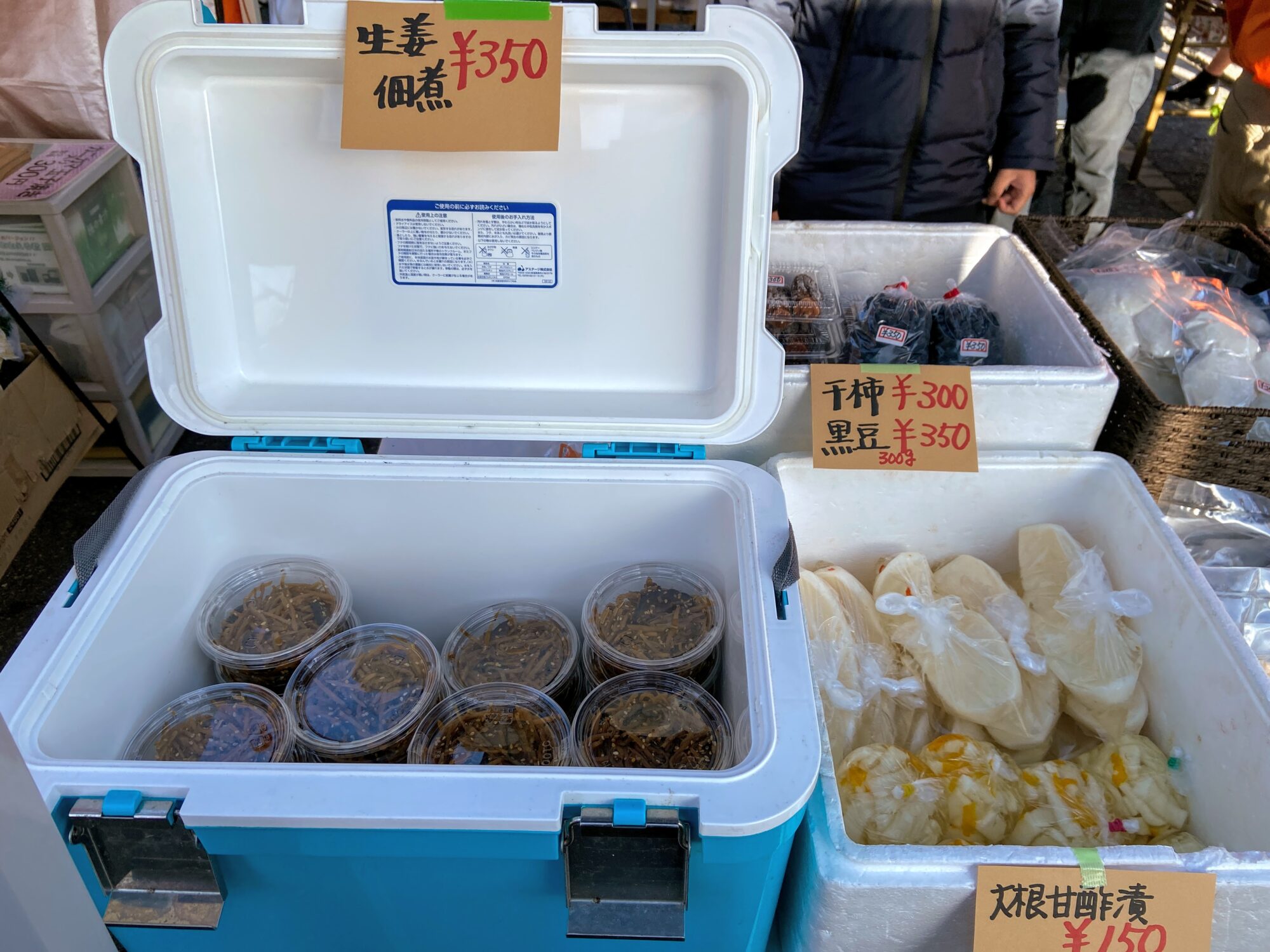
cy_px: 476
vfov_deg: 53.1
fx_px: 954
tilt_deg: -38.8
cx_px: 635
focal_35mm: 26
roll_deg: +2.4
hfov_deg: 67.3
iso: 32
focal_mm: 4.25
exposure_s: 1/871
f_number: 1.8
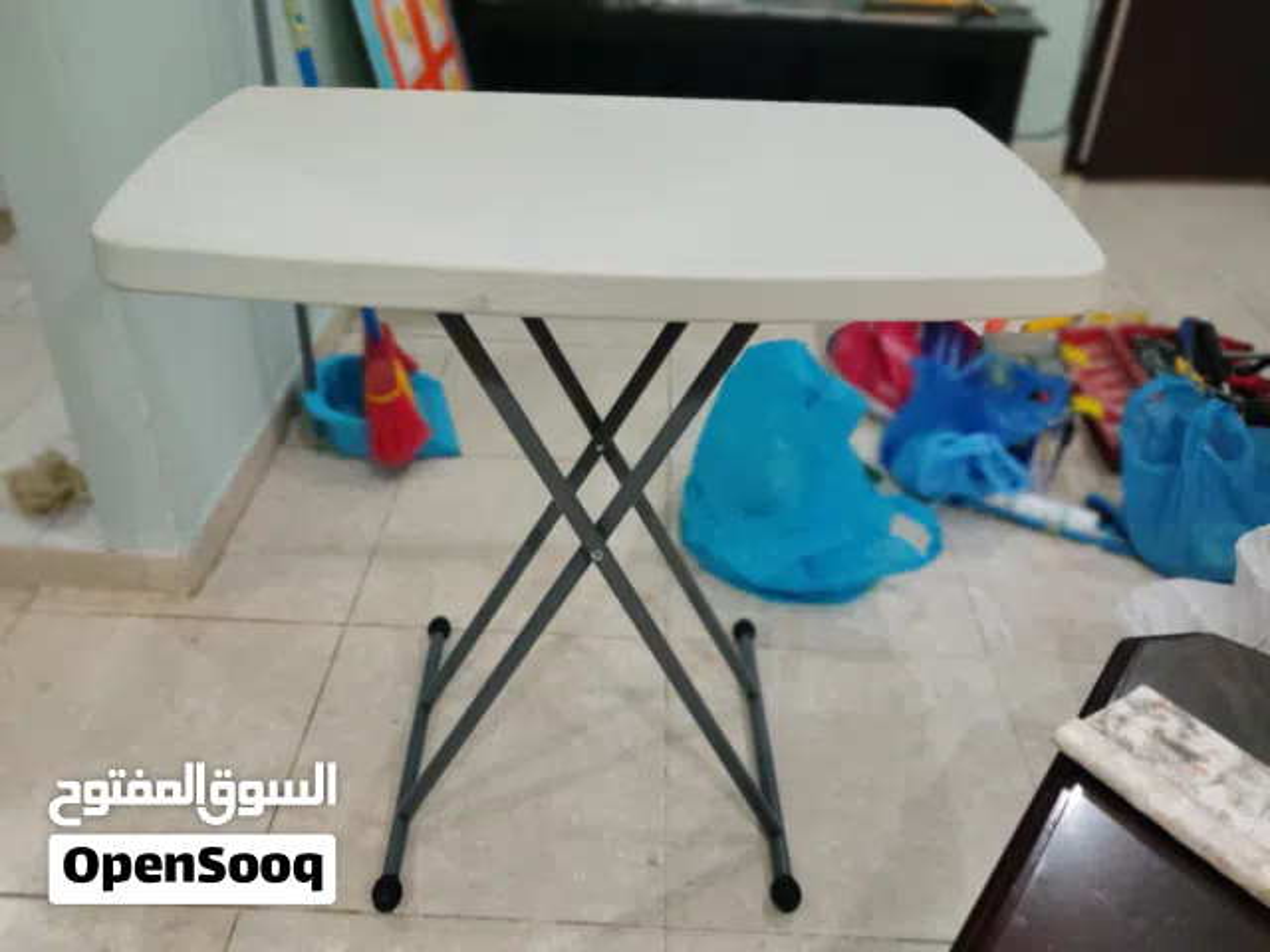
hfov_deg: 61.7
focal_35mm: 29
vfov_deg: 48.2
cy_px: 476
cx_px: 635
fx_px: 1064
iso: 388
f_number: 1.8
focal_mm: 4.25
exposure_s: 1/33.3
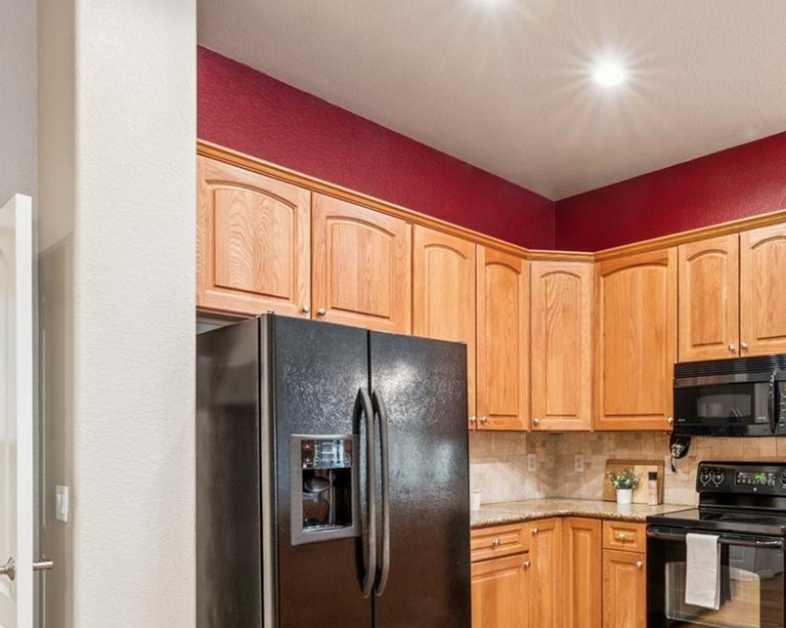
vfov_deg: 50.4
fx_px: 651
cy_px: 431
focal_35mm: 28
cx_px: 606
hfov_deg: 58.4
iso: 100
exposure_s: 5
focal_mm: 15
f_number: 11
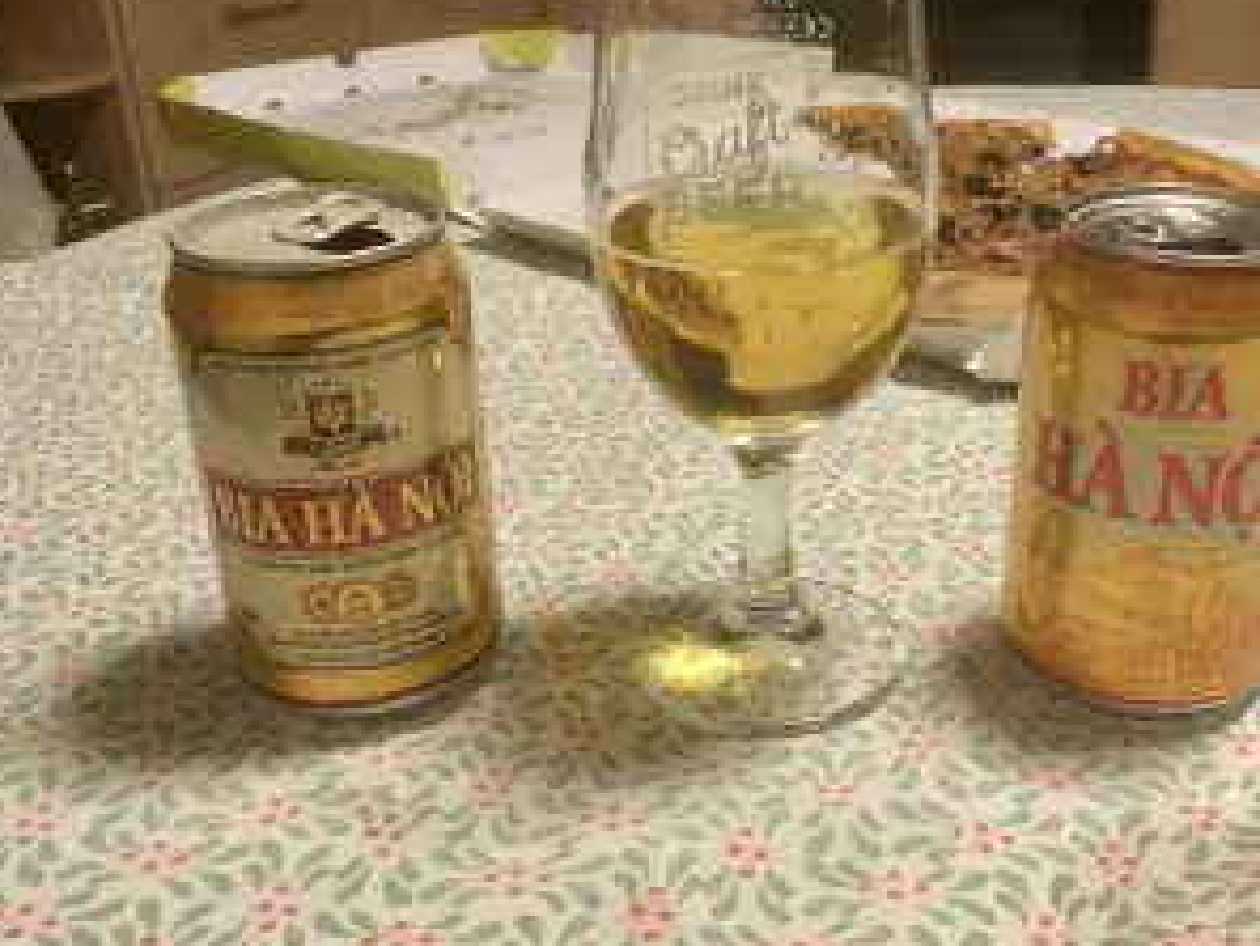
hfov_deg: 47.6
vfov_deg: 36.8
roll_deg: +2.1
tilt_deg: -27.0
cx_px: 751
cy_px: 437
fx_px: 1420
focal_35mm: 39
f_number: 2.2
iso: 200
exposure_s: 1/33
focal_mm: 4.15
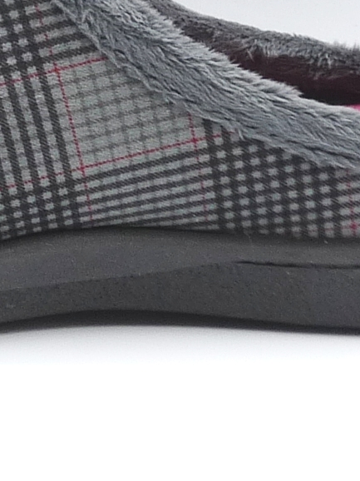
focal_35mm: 144
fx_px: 1998
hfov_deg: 10.2
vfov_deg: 13.7
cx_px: 7
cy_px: 166
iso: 100
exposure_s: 1/100
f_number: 4
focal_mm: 5.4
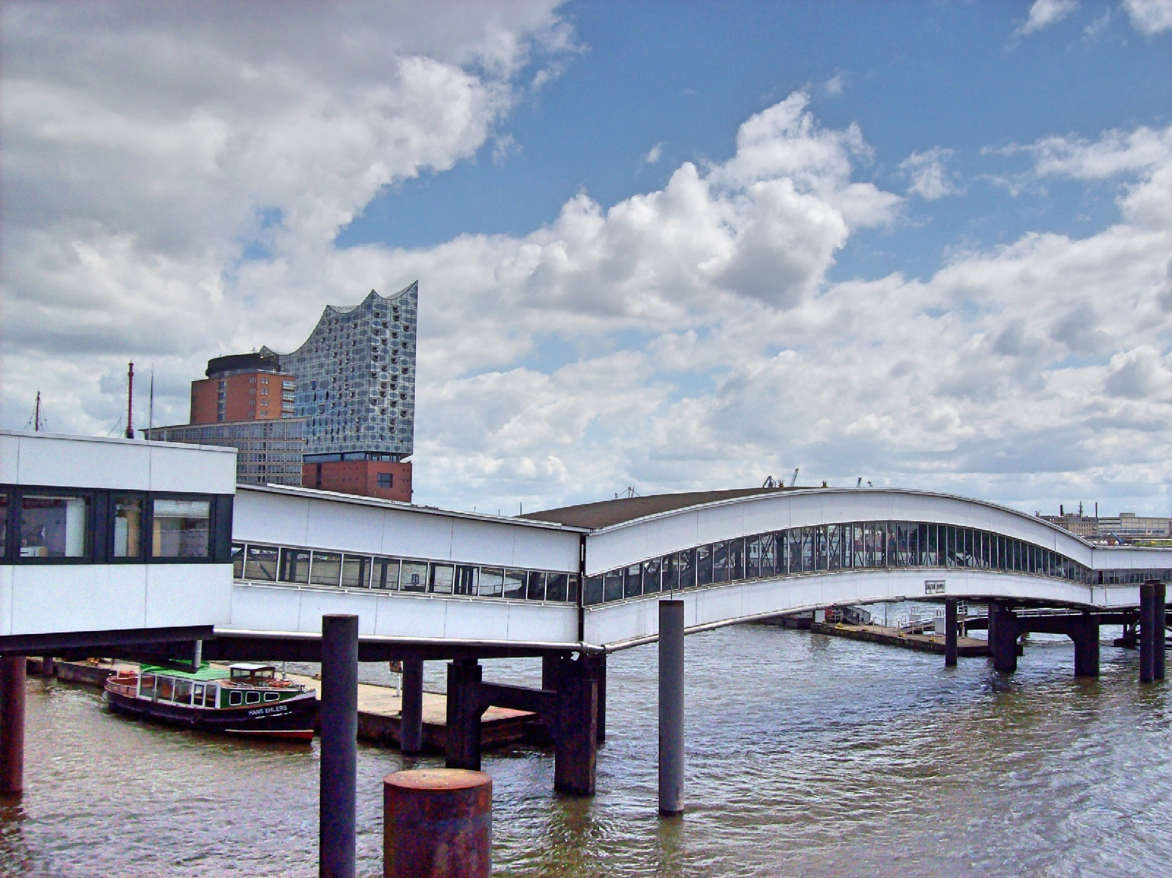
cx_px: 586
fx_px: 1218
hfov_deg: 51.4
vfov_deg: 39.6
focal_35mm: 36
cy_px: 439
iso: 80
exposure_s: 1/1117
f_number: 4.8
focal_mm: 6
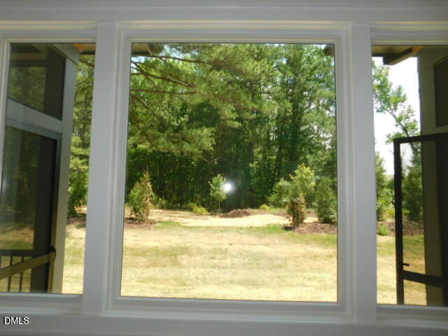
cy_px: 168
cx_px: 224
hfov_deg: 73.9
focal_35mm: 23
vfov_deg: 58.9
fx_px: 298
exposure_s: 1/400
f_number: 3
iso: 125
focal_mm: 4
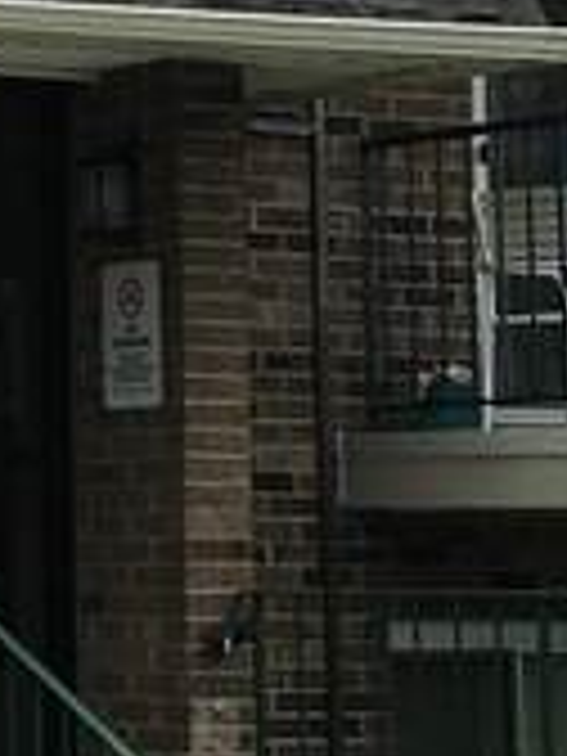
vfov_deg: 10.6
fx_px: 4062
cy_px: 45
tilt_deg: +7.2
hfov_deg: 7.7
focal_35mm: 186
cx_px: -549
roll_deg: -0.2
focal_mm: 4.15
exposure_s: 1/635
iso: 25
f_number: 2.2
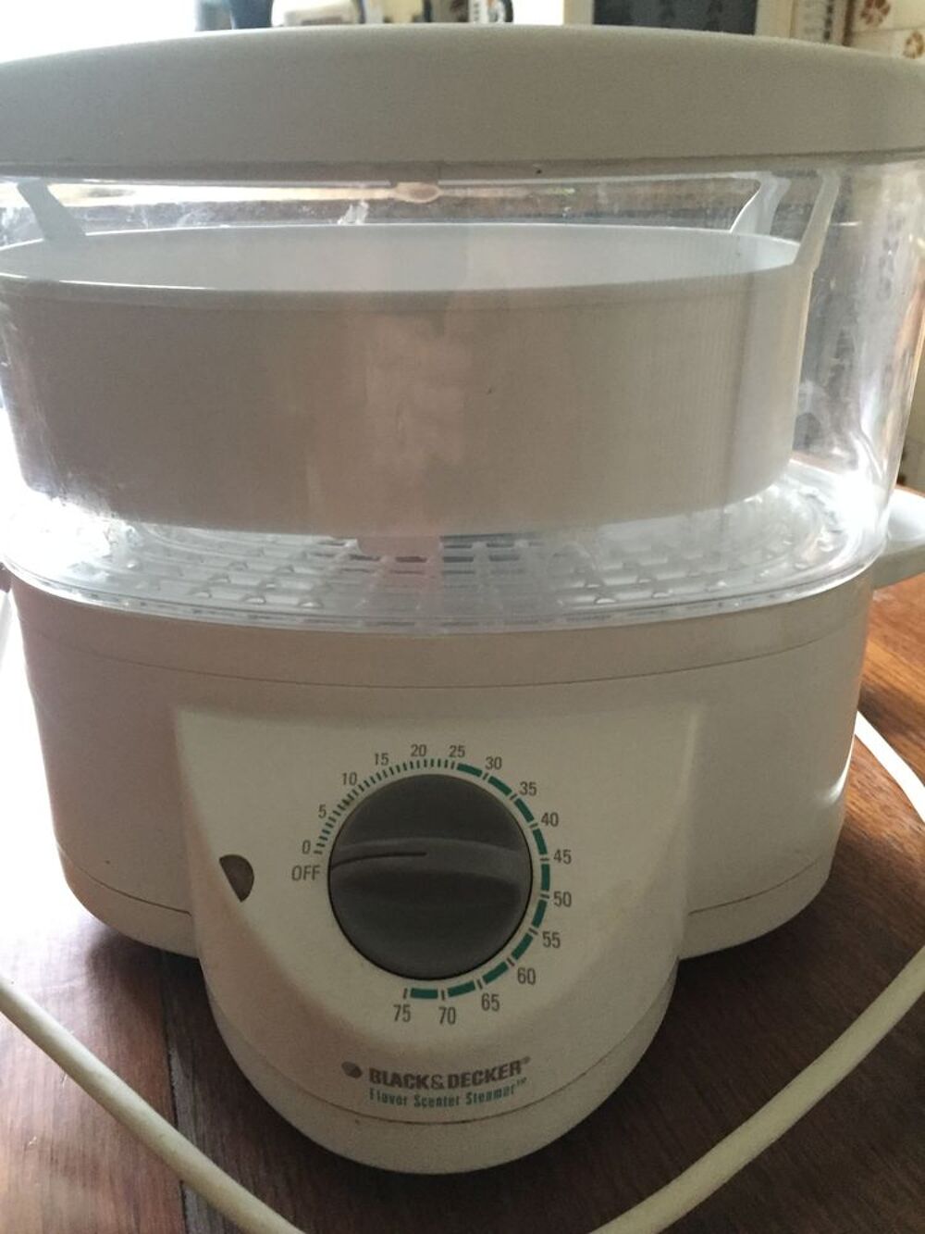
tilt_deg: -25.0
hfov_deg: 48.2
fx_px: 1033
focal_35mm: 29
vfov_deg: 61.7
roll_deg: +2.2
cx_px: 462
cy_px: 617
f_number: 2.2
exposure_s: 1/17
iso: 320
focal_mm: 4.15
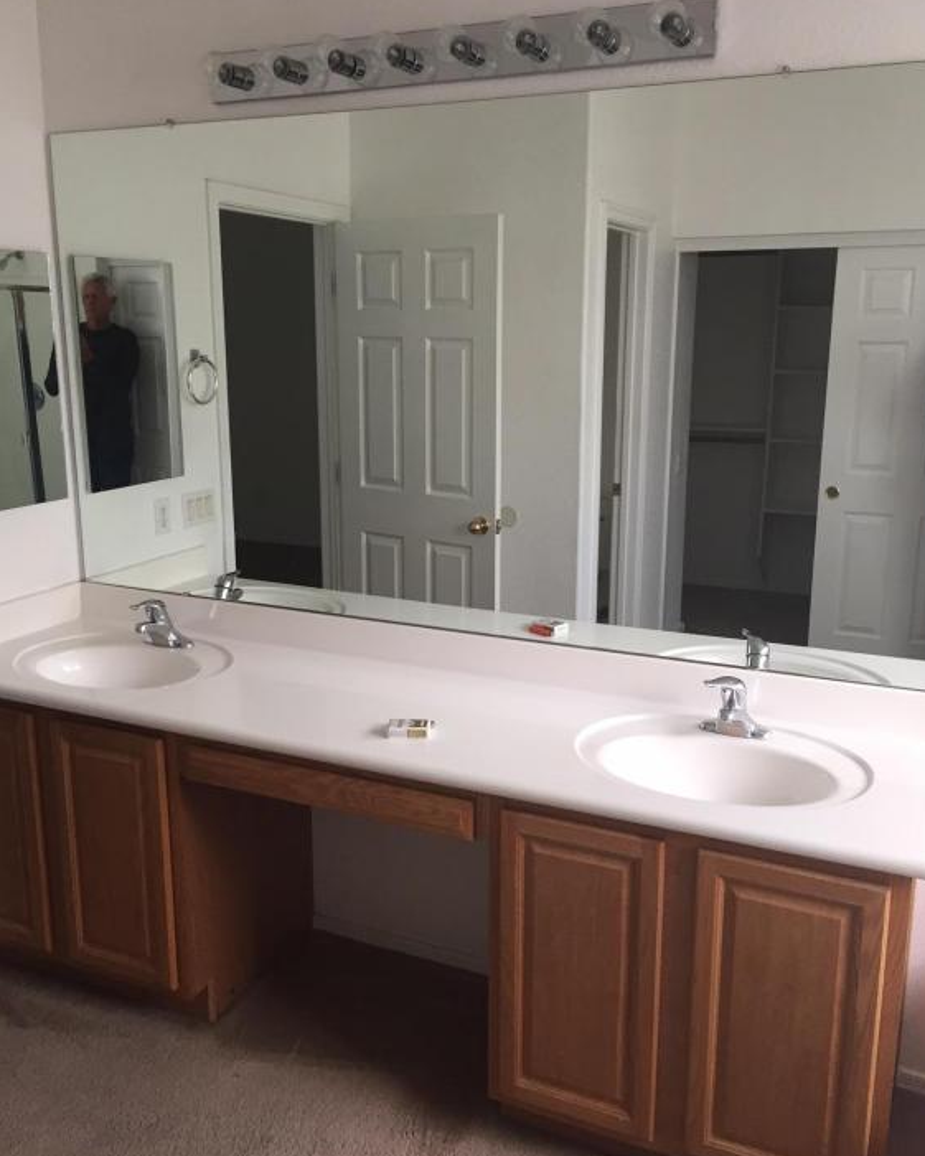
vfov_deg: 57.2
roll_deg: +0.5
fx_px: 1061
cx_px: 472
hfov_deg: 47.1
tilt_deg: -12.8
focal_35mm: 31
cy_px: 561
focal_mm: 4.15
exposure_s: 1/30
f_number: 2.2
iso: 40
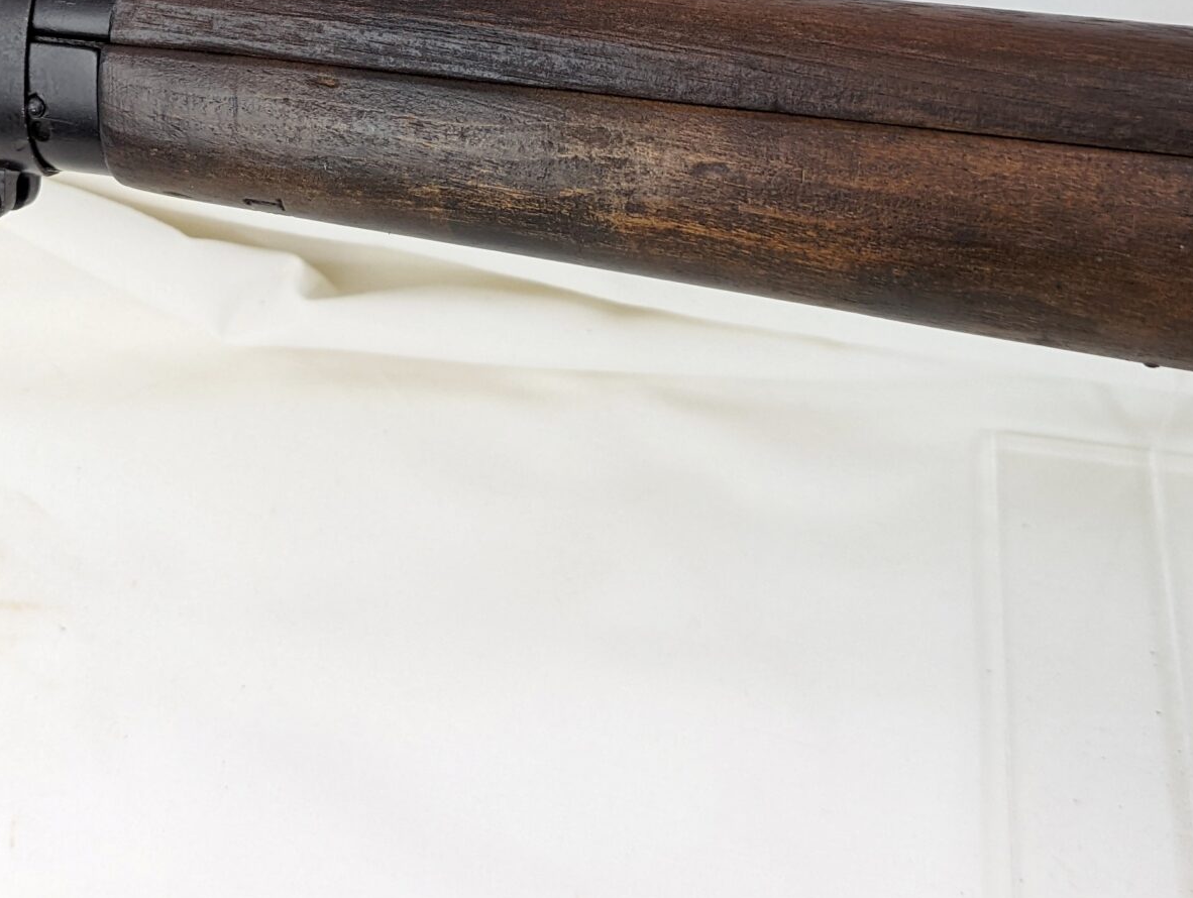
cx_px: 415
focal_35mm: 52
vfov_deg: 26.9
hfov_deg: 36.5
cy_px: 43
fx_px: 1795
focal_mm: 6.81
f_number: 1.85
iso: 172
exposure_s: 1/277
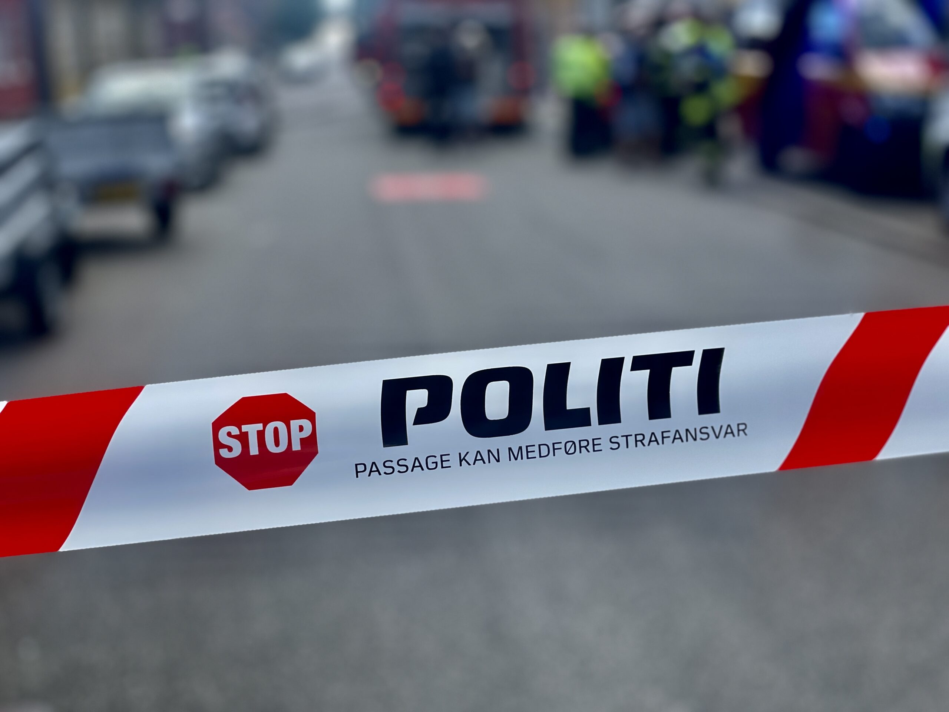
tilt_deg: -13.7
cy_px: 356
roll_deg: +1.9
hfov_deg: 36.8
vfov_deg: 28.0
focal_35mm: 52
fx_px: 1426
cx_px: 474
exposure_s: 1/1410
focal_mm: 6
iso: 32
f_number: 2
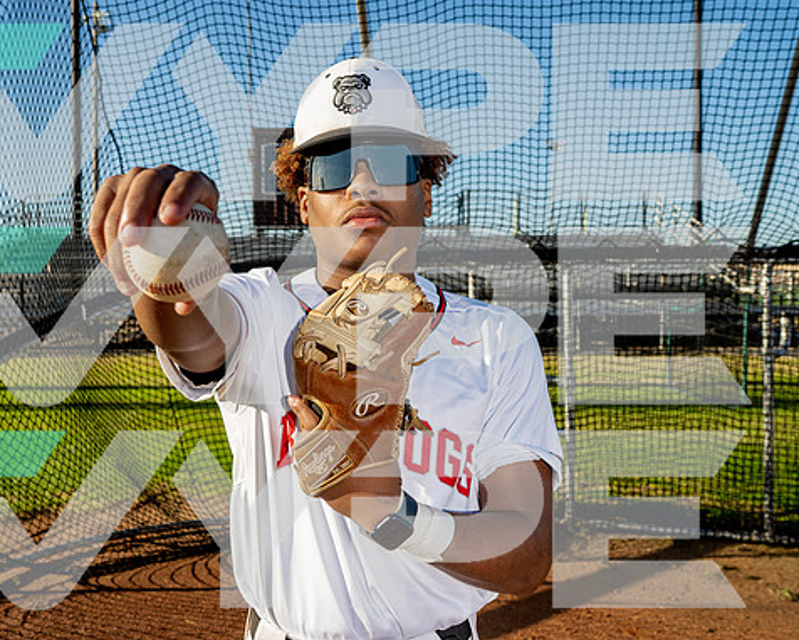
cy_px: 317
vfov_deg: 37.3
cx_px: 324
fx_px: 946
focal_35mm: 40
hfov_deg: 45.6
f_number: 7.1
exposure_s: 1/250
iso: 64
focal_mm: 35
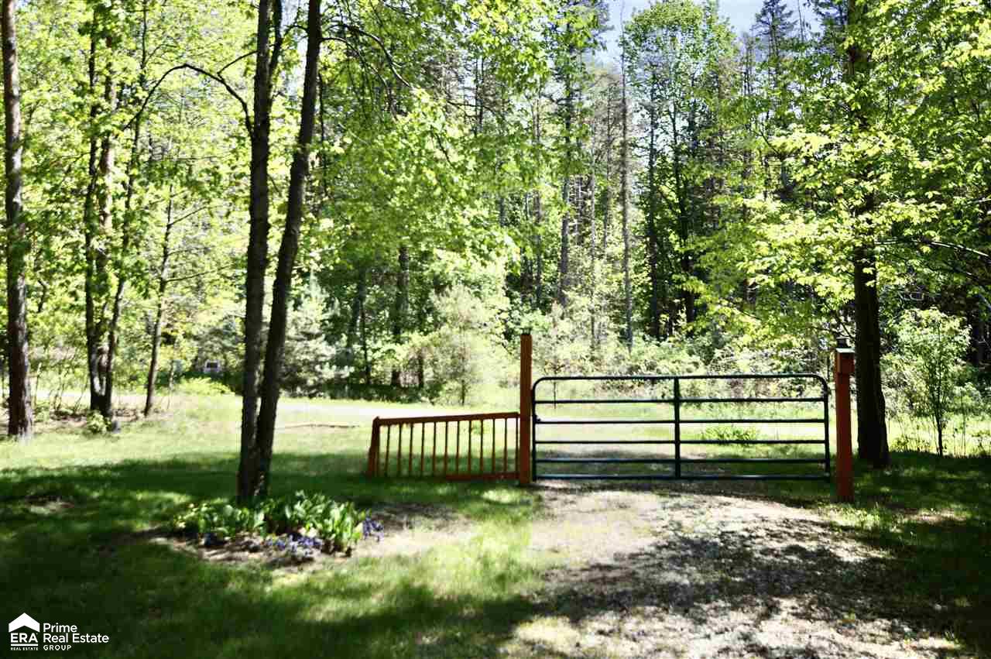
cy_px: 330
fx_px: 825
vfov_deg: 43.5
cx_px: 496
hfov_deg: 62.0
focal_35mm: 30
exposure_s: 1/500
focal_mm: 20
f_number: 3.5
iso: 100
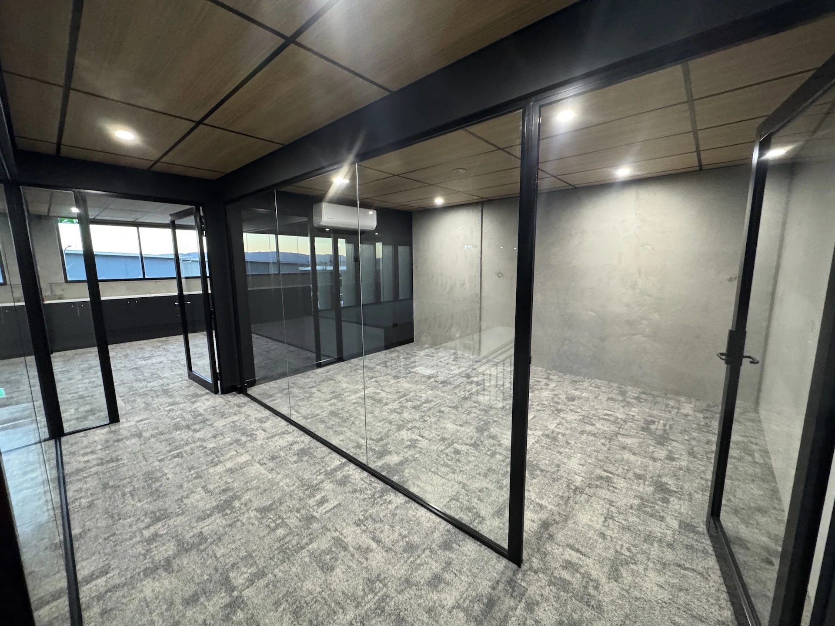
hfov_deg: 102.1
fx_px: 338
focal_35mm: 14
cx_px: 418
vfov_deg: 85.7
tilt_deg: -8.1
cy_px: 313
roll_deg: +1.5
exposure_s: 1/50
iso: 500
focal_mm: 2.22
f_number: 2.2
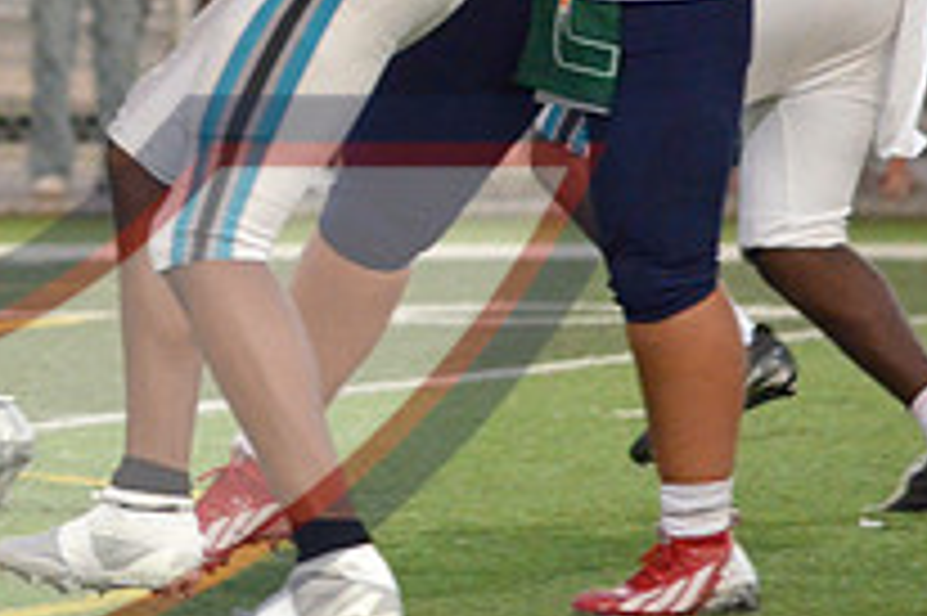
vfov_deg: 1.8
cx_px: -302
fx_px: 19528
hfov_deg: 2.7
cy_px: -85
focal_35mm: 759
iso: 2800
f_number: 5
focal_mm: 180
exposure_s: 1/500
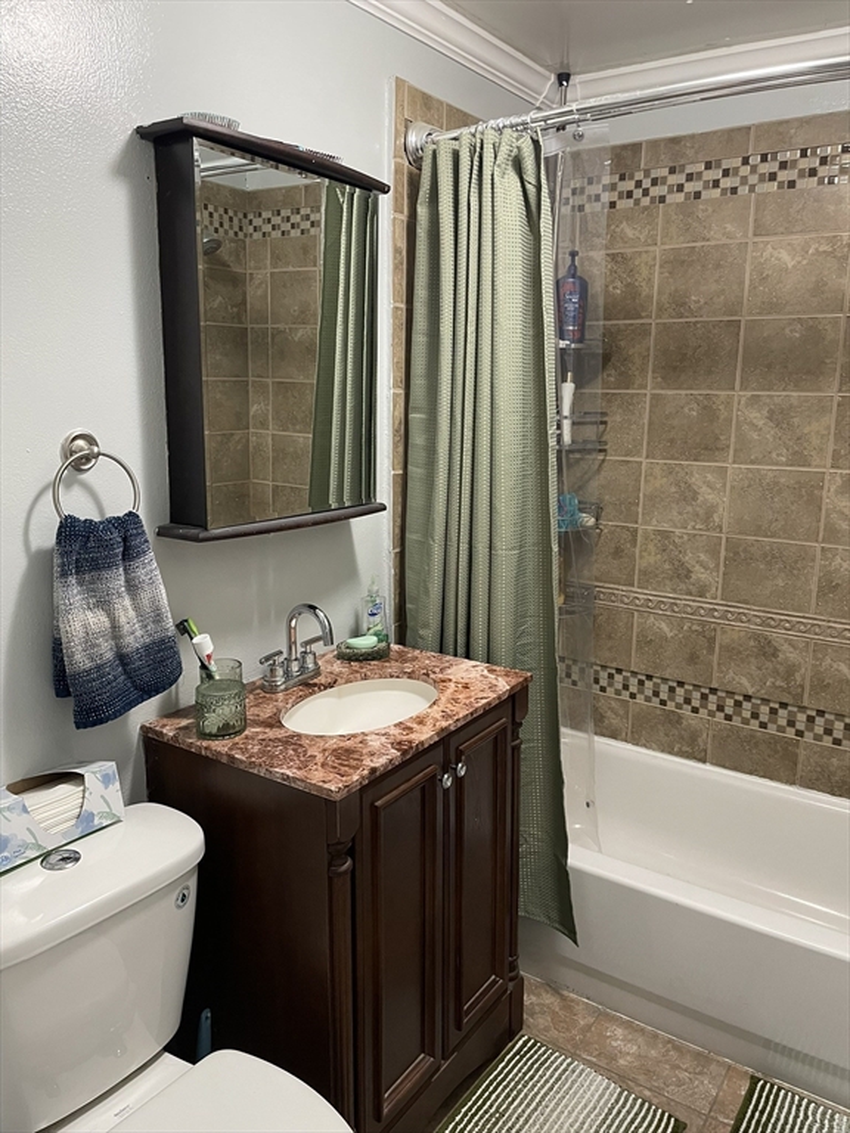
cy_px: 566
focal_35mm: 26
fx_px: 851
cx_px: 425
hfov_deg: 53.1
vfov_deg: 67.3
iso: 250
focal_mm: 4.2
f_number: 1.6
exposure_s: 1/60
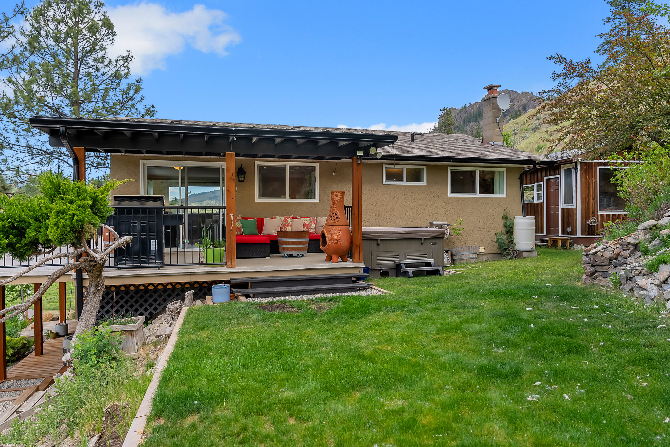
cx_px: 335
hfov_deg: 73.7
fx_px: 447
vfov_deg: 53.2
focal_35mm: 24
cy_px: 224
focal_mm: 24
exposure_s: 1/160
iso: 100
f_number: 5
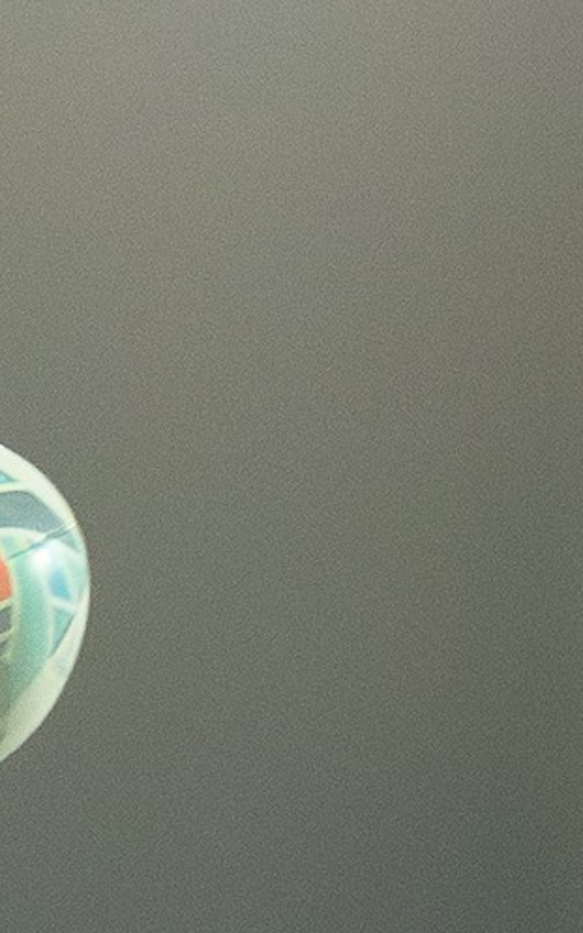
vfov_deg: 1.3
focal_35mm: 1556
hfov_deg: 0.8
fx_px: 39579
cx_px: -697
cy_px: 2350
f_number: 4.5
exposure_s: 1/2000
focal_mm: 140
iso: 6400
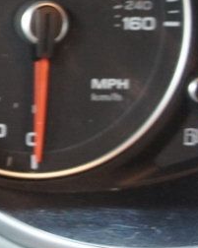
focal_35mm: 103
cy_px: 10
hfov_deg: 12.0
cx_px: -277
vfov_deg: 18.3
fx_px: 756
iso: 1600
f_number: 3.5
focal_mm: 18
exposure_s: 1/10
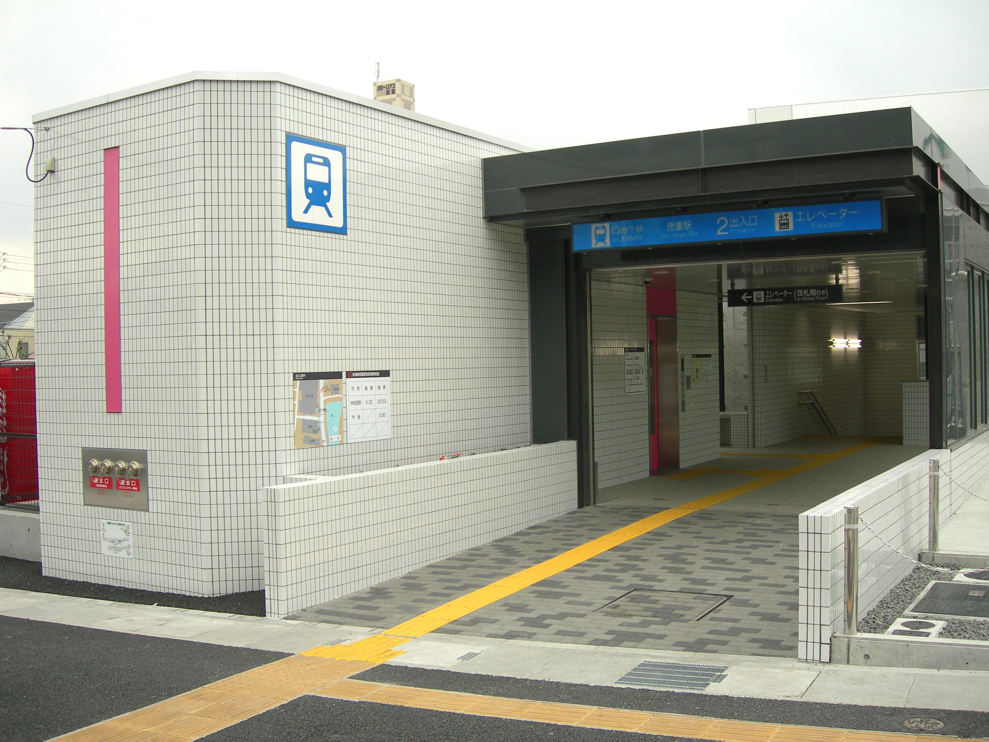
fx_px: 1086
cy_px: 371
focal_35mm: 38
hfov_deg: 49.0
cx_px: 494
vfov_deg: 37.7
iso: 50
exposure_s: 1/208
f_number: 2.8
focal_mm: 7.8
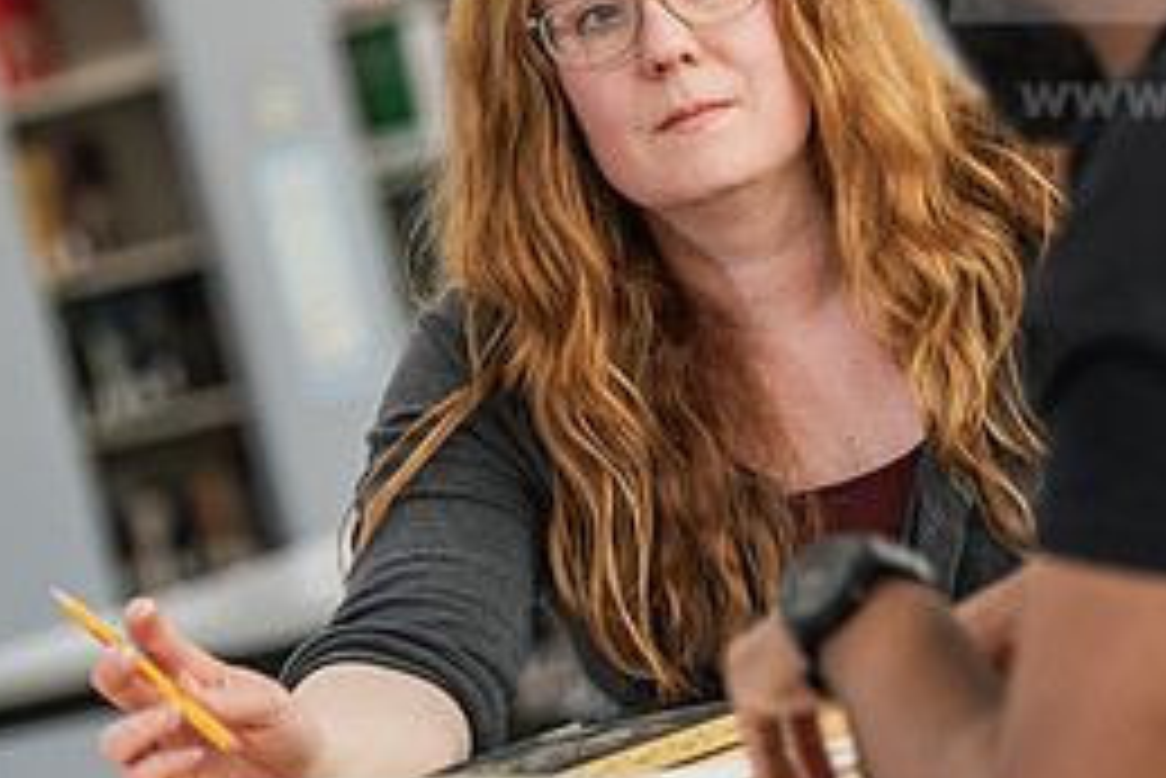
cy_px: 191
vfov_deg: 6.1
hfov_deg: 9.2
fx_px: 7259
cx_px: 815
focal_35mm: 224
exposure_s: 1/160
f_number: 2.8
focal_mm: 100
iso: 500
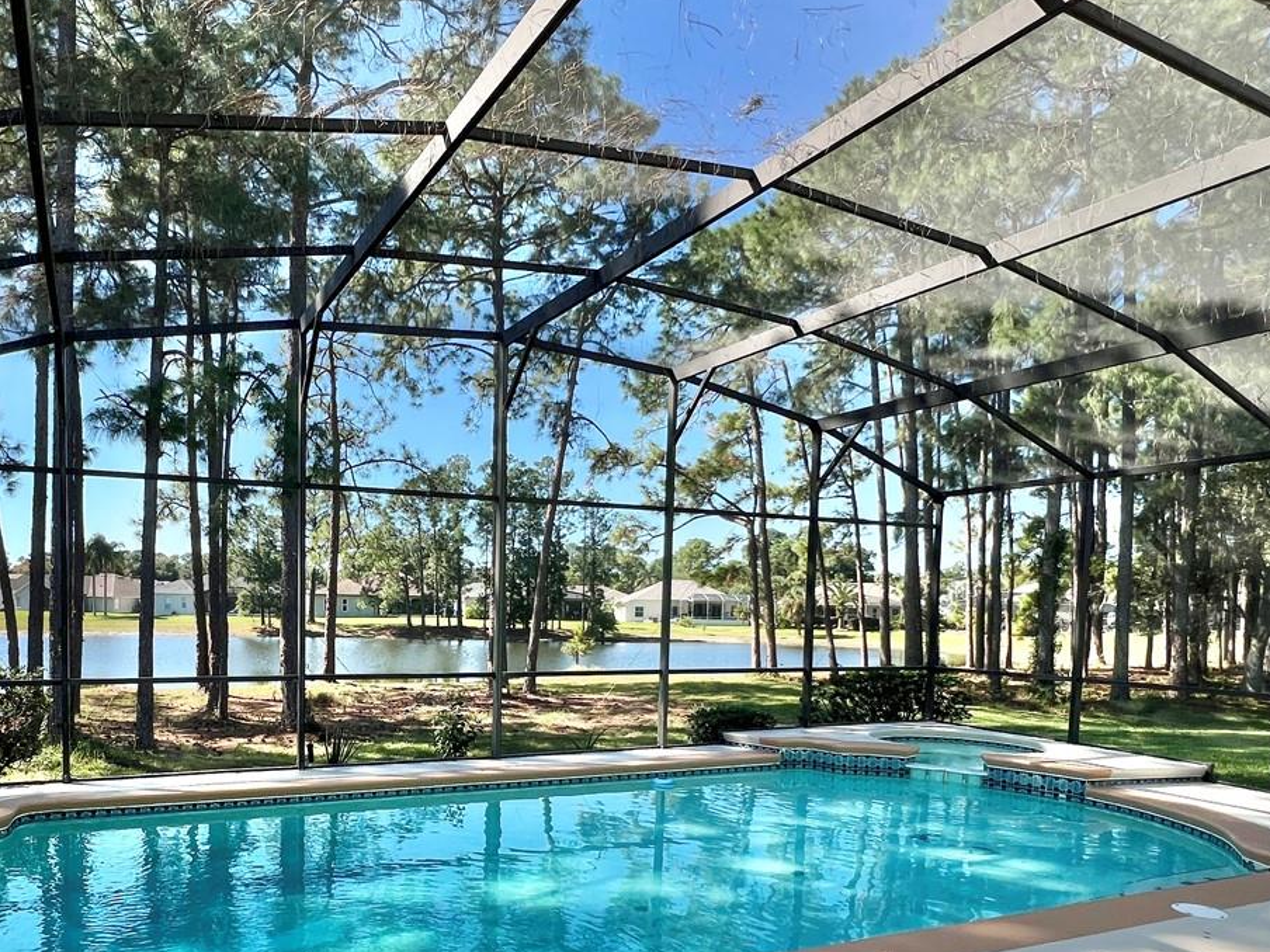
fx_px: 844
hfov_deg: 72.2
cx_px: 448
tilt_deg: -3.2
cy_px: 656
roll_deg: -1.3
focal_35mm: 23
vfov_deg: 57.2
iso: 32
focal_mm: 1.57
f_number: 1.8
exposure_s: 1/431
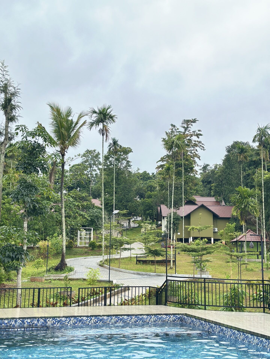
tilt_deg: +8.1
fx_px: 499
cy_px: 180
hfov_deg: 30.3
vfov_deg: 39.7
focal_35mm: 48
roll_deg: -1.1
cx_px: 135
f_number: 1.78
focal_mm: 6.86
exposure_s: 1/894
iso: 80
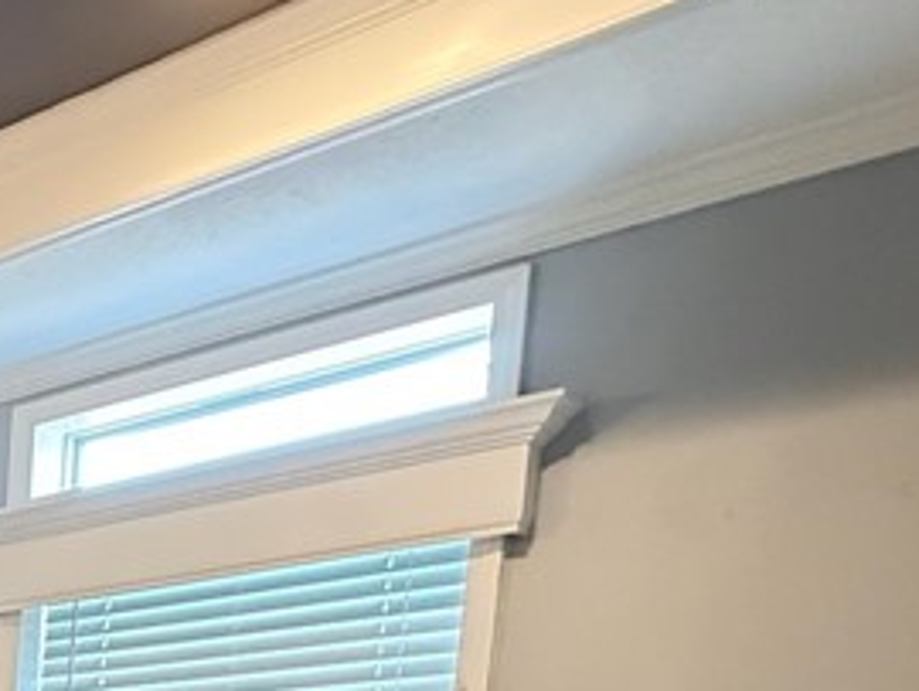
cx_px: -732
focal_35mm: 53
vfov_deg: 22.5
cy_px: 1045
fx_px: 1408
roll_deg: +0.3
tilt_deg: -6.7
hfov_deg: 22.1
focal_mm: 2.22
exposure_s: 1/60
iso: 800
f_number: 2.2
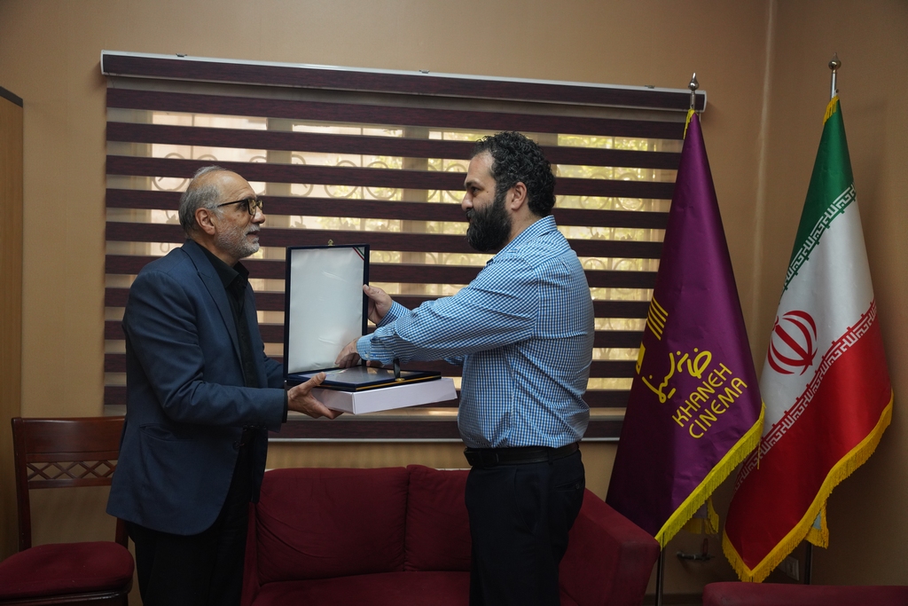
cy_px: 303
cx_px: 454
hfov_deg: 53.9
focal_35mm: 35
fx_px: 893
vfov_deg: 37.5
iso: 1600
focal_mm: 35.4
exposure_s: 1/160
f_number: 4
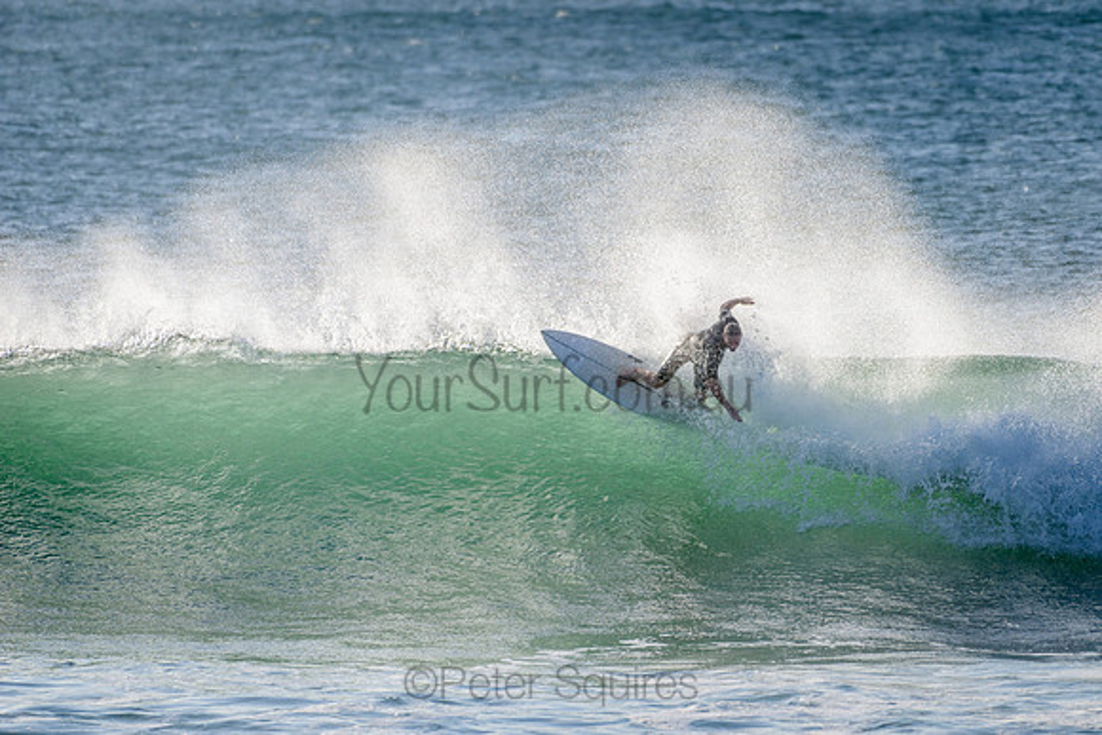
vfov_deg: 2.3
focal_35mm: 604
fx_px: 18491
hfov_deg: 3.4
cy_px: 291
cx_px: 666
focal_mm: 500
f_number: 5.6
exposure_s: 1/1250
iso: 125
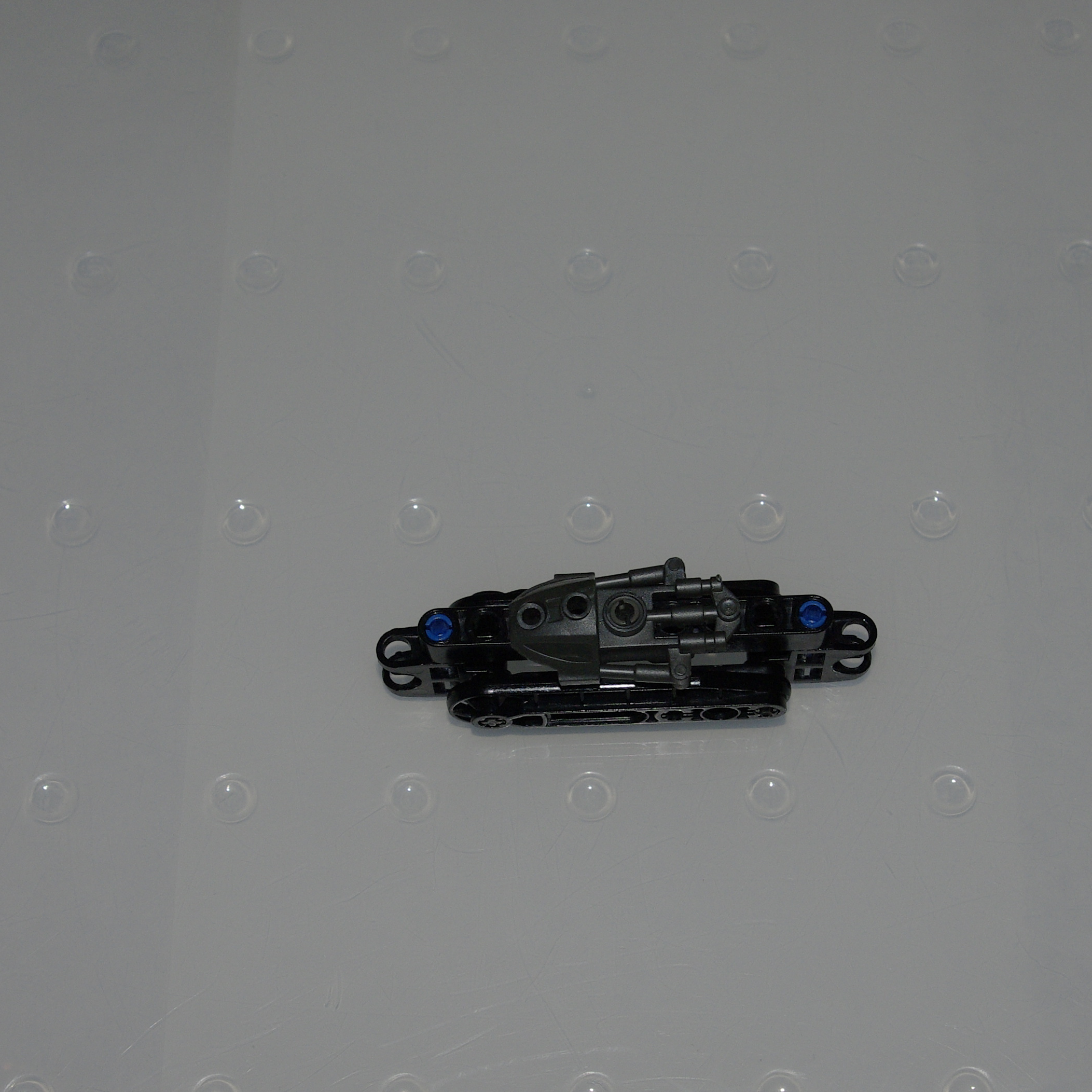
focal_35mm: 73
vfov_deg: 23.7
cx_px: 602
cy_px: 618
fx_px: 2598
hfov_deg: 23.7
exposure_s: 1/45
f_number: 8
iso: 400
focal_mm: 31
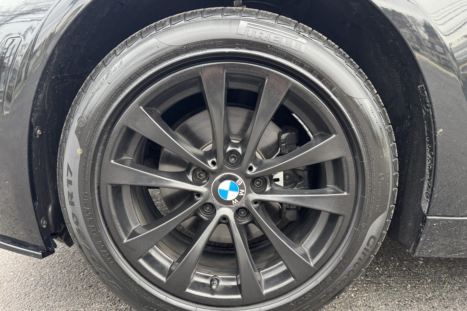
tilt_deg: -13.3
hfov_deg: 71.5
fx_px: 324
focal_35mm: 25
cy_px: 172
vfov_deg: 51.2
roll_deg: -1.3
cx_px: 233
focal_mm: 6.76
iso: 200
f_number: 1.78
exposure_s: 1/104
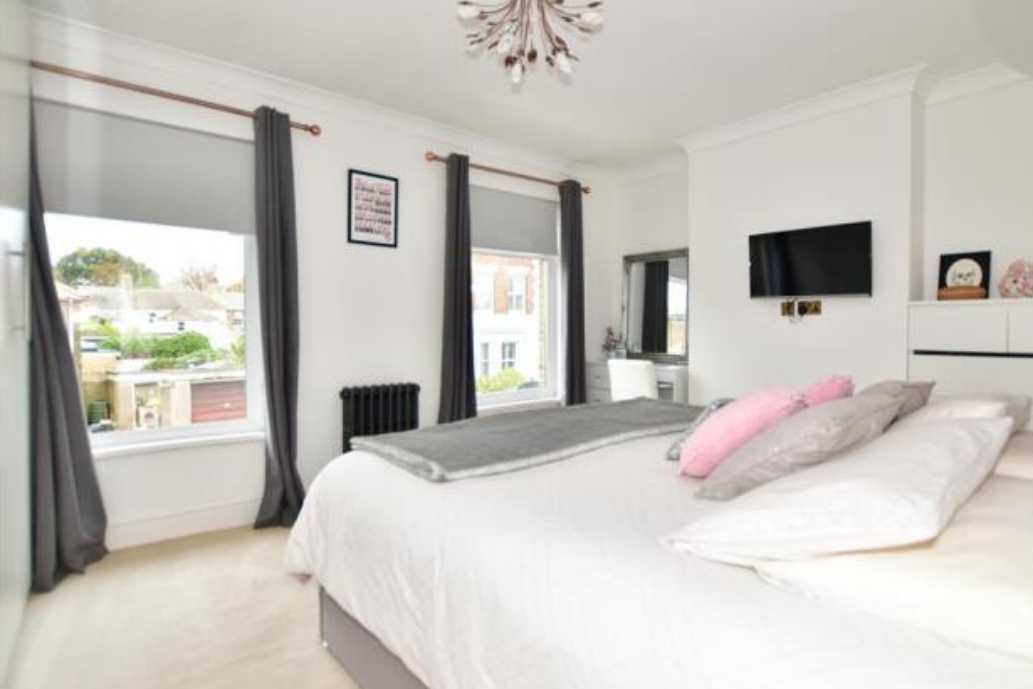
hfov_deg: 96.6
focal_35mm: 16
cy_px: 339
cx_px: 546
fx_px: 459
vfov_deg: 73.7
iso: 200
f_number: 3.5
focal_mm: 10
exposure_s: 1/60
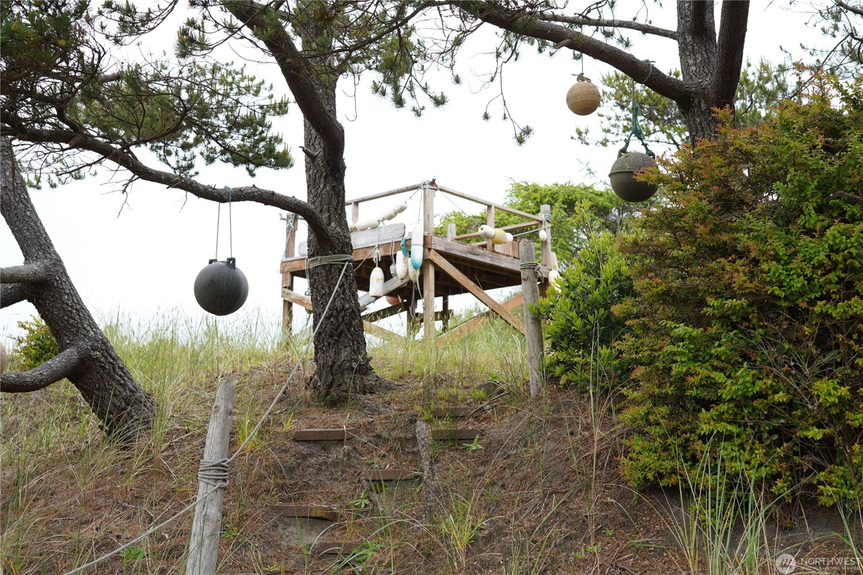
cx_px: 432
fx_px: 1150
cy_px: 288
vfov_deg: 28.1
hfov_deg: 41.1
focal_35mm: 48
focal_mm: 48
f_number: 4.5
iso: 100
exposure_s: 1/160
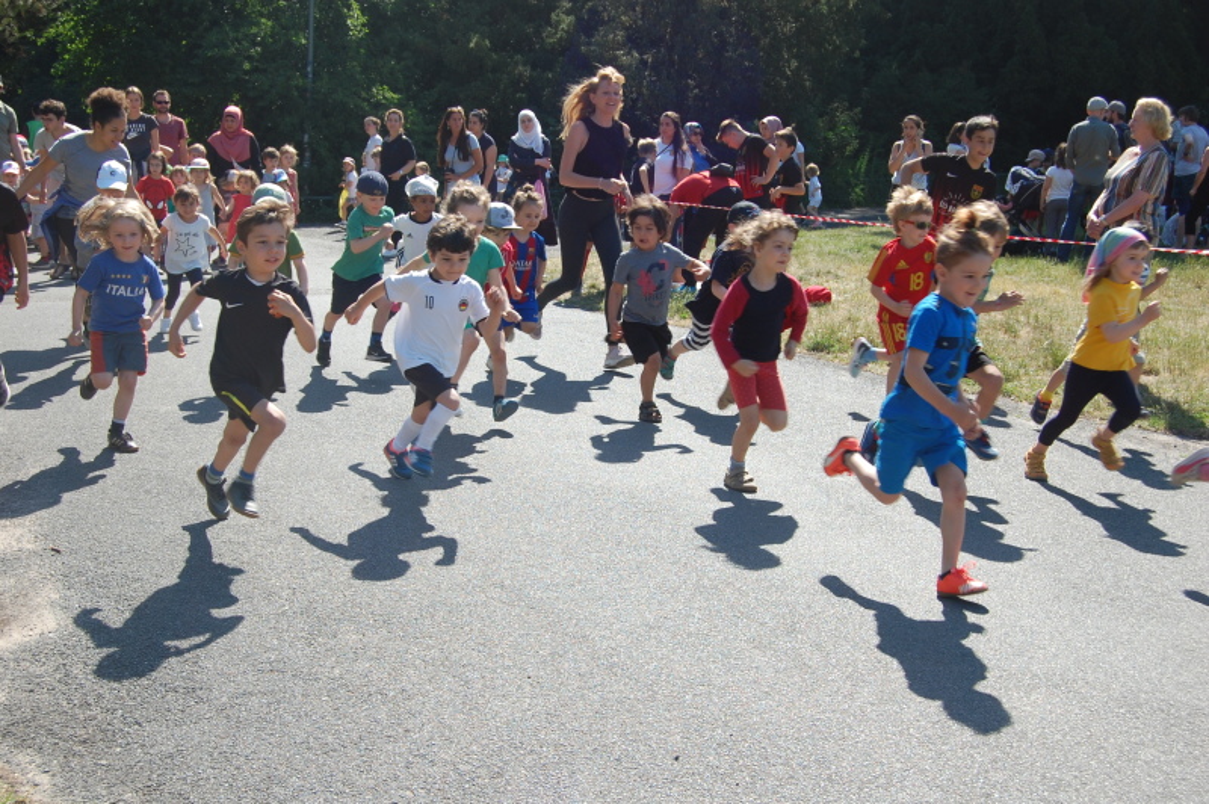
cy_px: 402
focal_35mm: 46
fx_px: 1560
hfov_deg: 42.4
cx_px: 604
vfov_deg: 28.9
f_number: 8
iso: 200
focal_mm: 31
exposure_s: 1/250
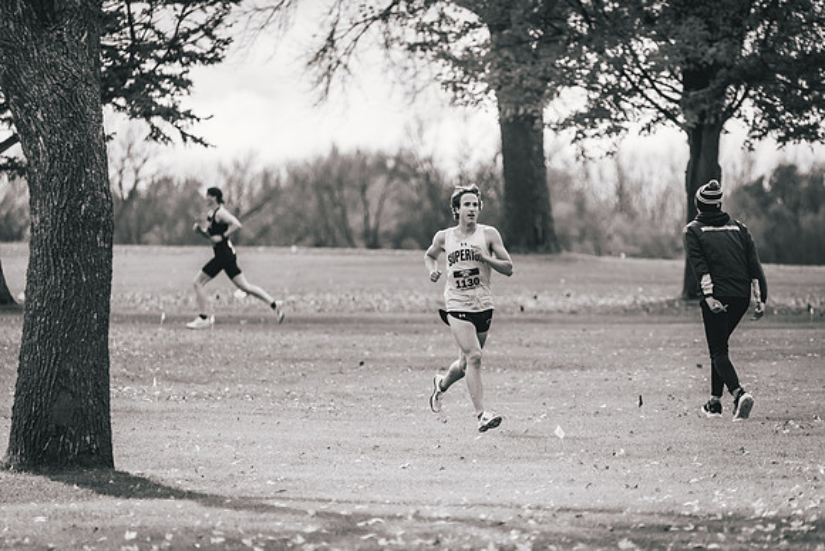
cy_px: 323
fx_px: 10923
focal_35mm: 477
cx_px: 491
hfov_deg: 4.3
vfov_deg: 2.9
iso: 400
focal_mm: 400
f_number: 6.3
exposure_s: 1/1000
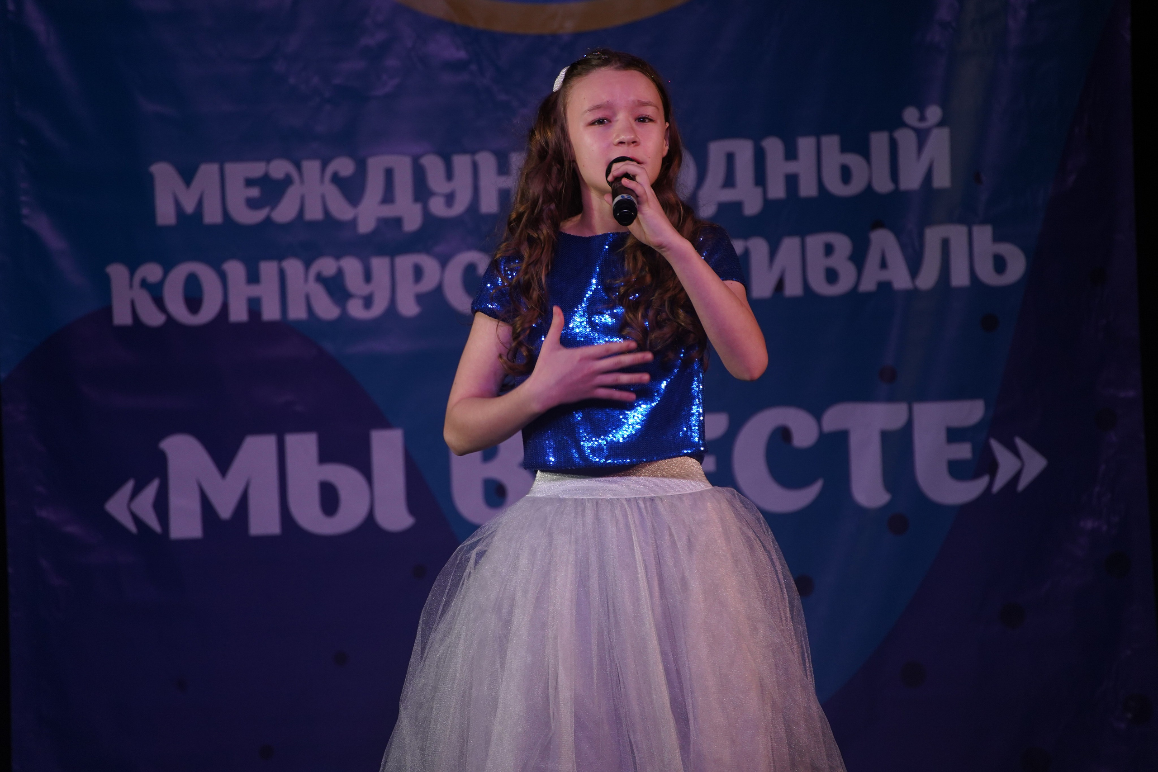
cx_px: 579
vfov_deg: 4.6
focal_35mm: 300
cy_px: 386
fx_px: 9650
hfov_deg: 6.9
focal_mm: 300
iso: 1600
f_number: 6.3
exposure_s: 1/250
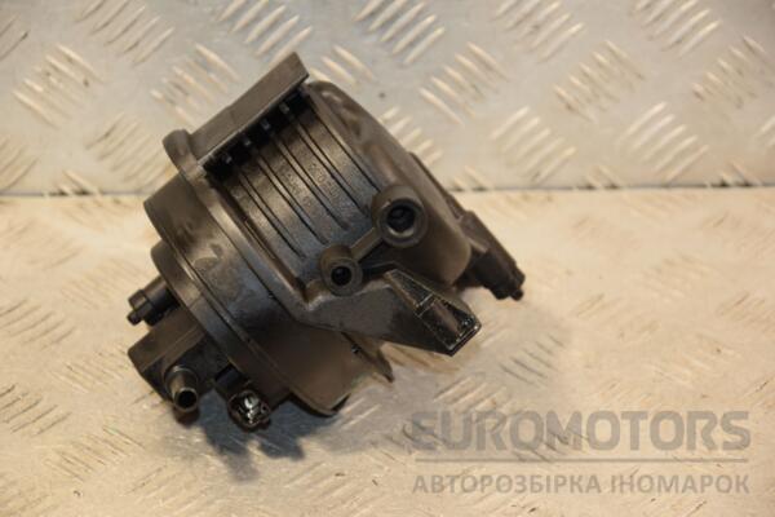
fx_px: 2906
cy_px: 258
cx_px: 388
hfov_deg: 15.2
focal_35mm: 135
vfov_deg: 10.2
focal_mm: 90
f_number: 5.6
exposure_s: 1/125
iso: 800
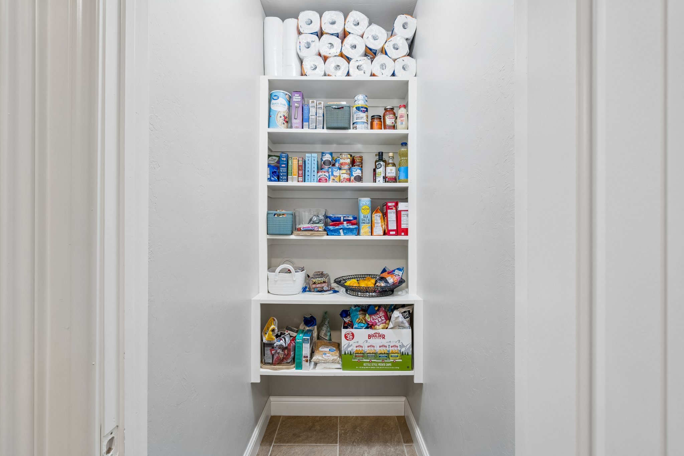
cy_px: 228
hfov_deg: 96.7
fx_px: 304
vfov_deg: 73.7
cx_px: 342
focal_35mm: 16
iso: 200
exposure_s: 1/8
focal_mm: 16
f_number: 8
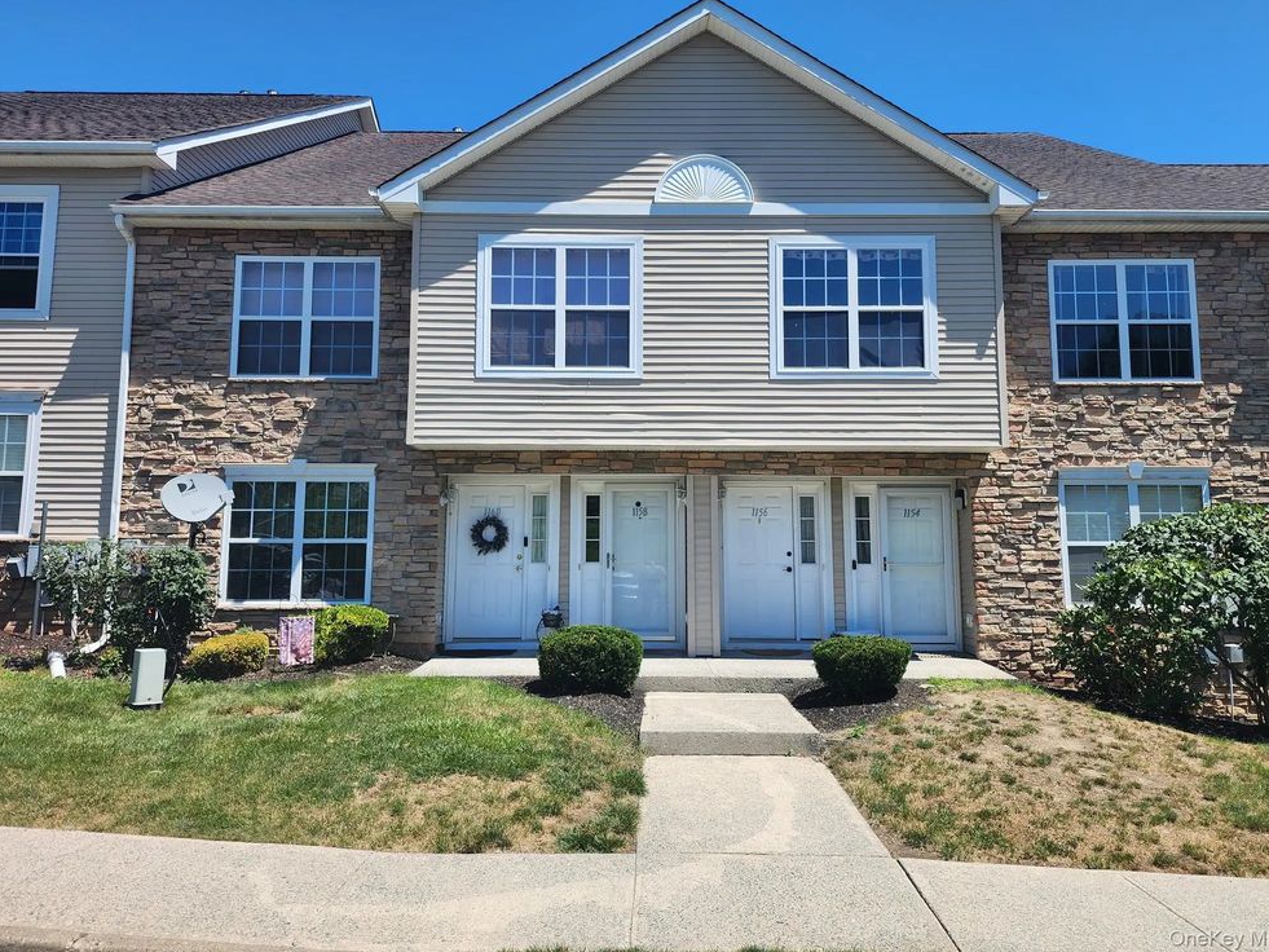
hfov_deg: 71.6
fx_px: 880
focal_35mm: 24
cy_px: 457
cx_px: 638
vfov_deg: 56.8
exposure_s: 1/720
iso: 12
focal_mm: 6.4
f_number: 1.8
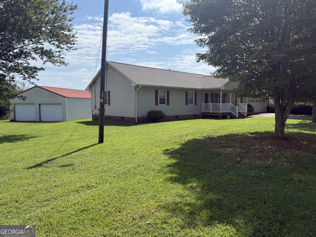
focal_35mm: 24
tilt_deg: -4.9
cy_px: 118
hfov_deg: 71.6
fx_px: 219
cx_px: 158
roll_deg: +0.3
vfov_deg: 56.8
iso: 80
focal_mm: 6.76
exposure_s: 1/4975
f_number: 1.78
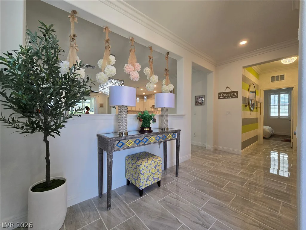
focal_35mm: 13
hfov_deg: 106.2
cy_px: 115
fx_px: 115
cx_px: 153
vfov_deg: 89.9
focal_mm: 2.2
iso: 64
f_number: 2.2
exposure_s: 1/60
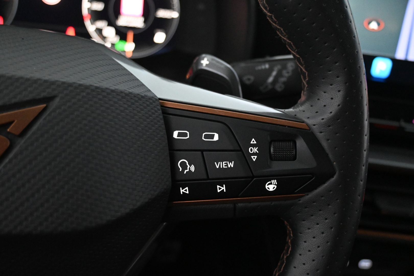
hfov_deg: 51.3
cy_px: 138
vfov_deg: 35.5
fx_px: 431
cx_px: 207
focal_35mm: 38
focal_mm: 25
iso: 6400
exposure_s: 1/40
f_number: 4.2
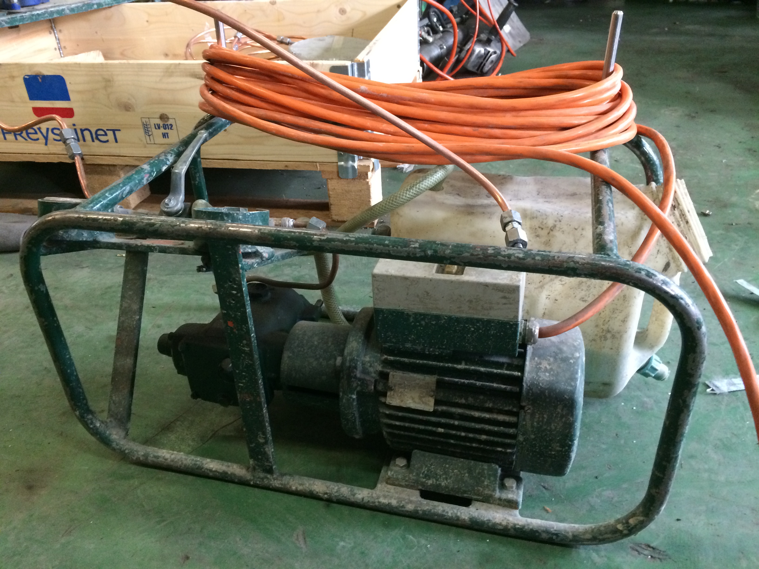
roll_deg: +4.2
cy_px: 284
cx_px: 380
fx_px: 636
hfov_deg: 61.7
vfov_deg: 48.2
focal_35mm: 29
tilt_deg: -31.9
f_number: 2.2
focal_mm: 4.15
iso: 320
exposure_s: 1/24
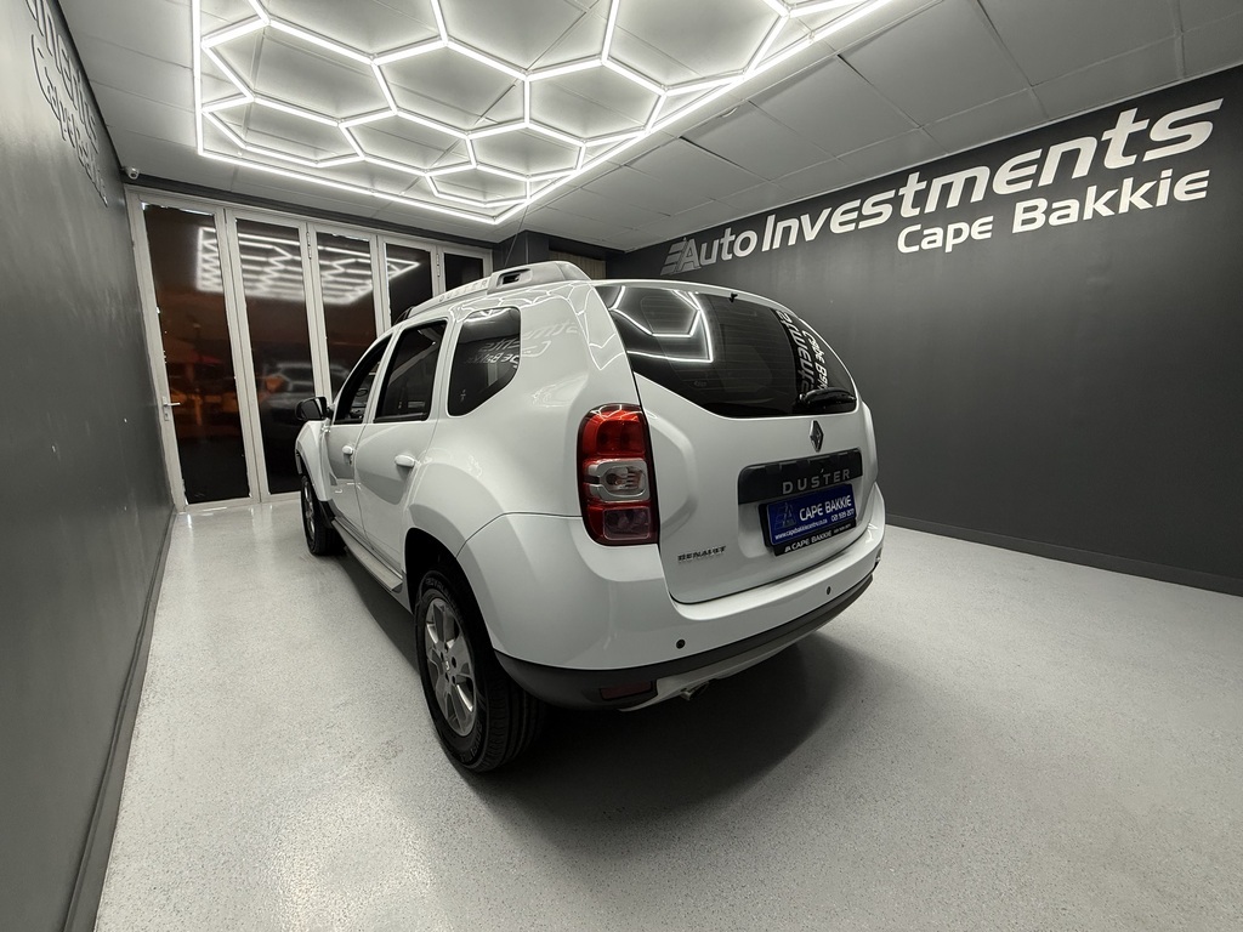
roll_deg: -0.2
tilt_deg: -9.0
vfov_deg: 85.7
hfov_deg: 102.1
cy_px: 466
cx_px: 622
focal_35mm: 14
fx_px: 503
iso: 200
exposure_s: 1/100
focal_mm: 2.22
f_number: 2.2
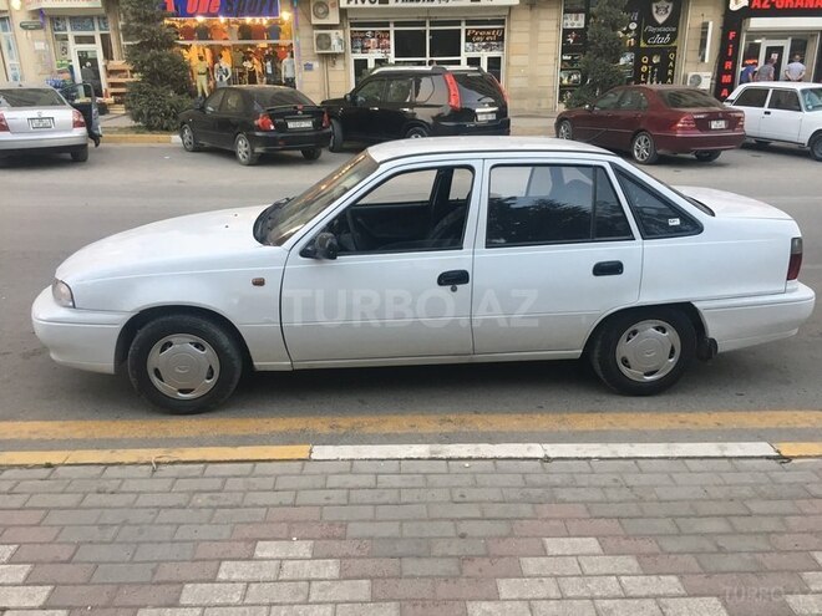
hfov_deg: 61.7
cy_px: 308
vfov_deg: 48.2
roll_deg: +1.3
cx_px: 411
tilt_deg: -19.6
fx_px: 689
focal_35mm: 29
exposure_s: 1/33
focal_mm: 4.15
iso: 32
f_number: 2.2
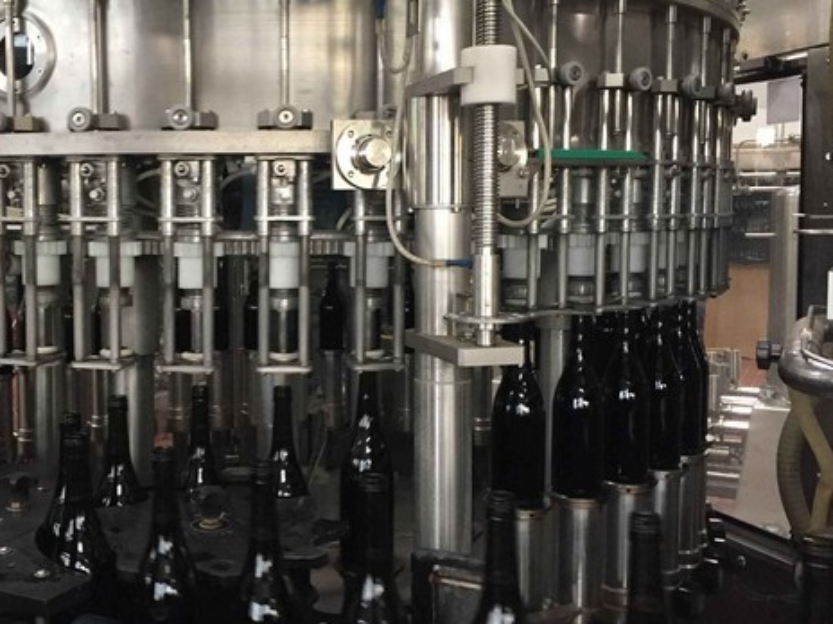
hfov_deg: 46.2
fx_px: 963
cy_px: 285
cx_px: 291
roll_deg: -1.1
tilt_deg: -4.3
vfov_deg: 35.9
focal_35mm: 40
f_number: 2.2
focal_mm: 4.15
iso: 250
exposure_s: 1/33
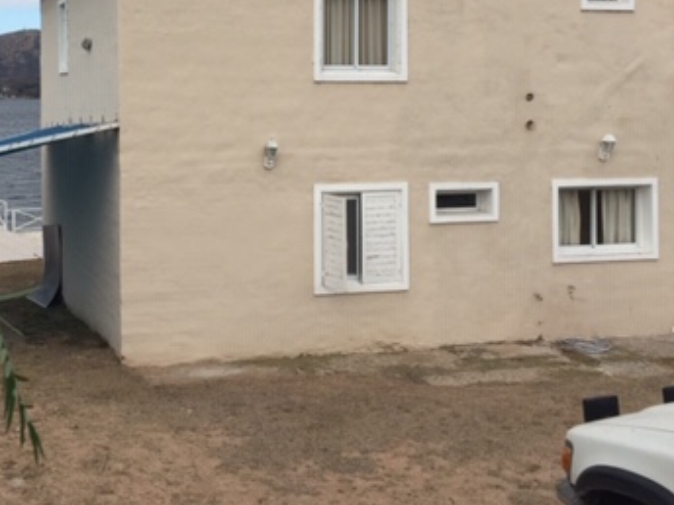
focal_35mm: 54
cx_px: 200
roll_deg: -1.4
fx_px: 1051
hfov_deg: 35.0
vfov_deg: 26.5
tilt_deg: -0.6
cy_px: 104
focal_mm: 4.15
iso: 32
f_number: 2.2
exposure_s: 1/2083
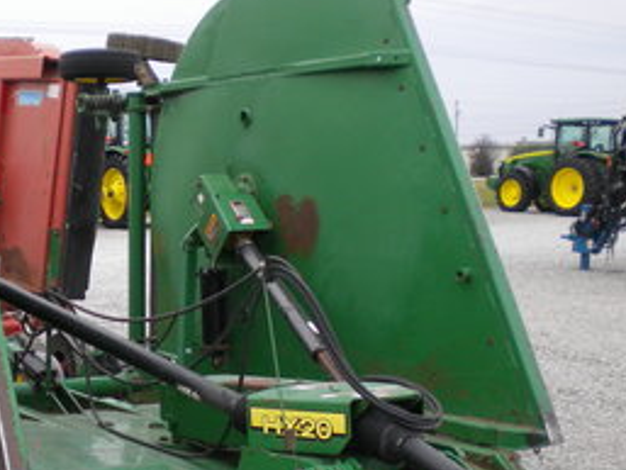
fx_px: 1339
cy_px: 321
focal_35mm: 74
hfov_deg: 26.0
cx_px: 163
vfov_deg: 19.8
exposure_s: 1/237
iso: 80
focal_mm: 6.3
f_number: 3.1
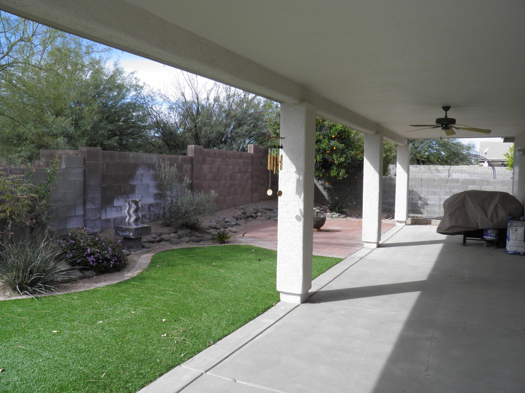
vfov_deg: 49.7
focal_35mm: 28
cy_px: 196
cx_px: 262
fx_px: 425
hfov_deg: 63.4
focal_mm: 4.9
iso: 50
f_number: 5.7
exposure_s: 1/160
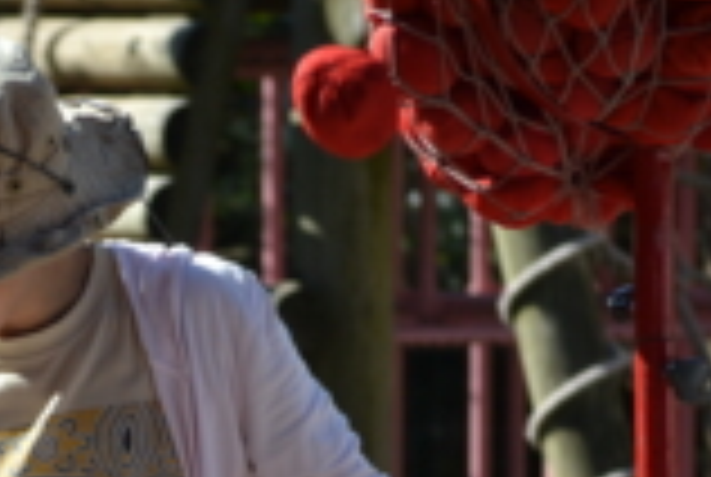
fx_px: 10868
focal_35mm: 549
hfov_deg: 3.7
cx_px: 94
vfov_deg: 2.5
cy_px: 587
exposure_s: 1/500
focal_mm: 145
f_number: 5.6
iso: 180
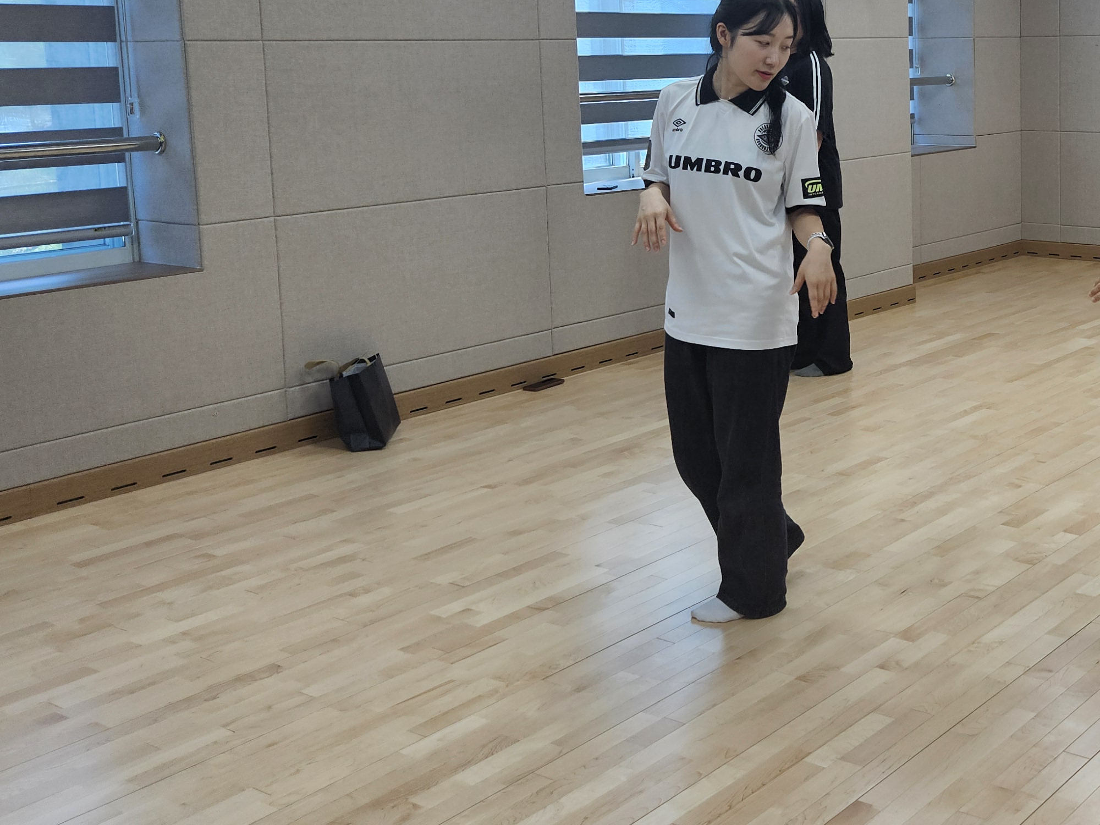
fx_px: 1462
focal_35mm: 46
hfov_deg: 38.8
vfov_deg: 31.0
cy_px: 216
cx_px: 959
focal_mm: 5.4
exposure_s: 1/120
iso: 50
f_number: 1.8
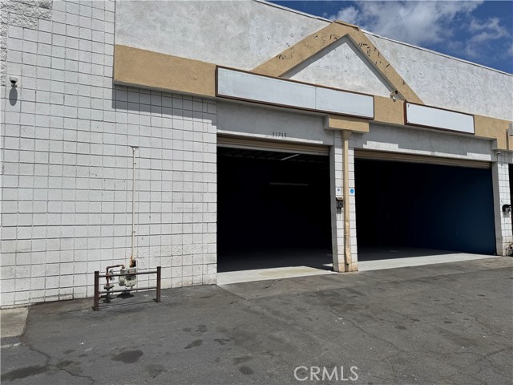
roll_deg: +0.6
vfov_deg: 56.8
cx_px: 256
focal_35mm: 24
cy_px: 192
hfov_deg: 71.6
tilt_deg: +3.8
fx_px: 356
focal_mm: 6.76
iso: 80
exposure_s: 1/12346
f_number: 1.78
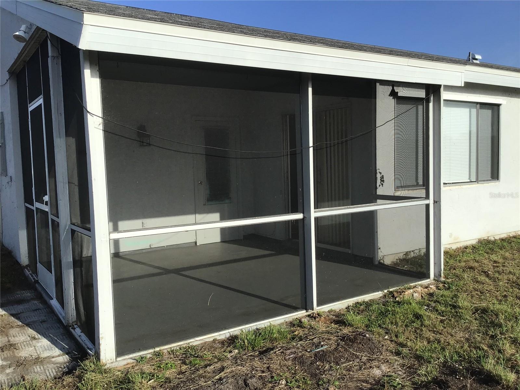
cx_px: 260
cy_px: 195
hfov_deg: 58.4
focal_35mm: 31
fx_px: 466
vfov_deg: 45.4
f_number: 2.4
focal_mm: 3.3
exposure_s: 1/1456
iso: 25
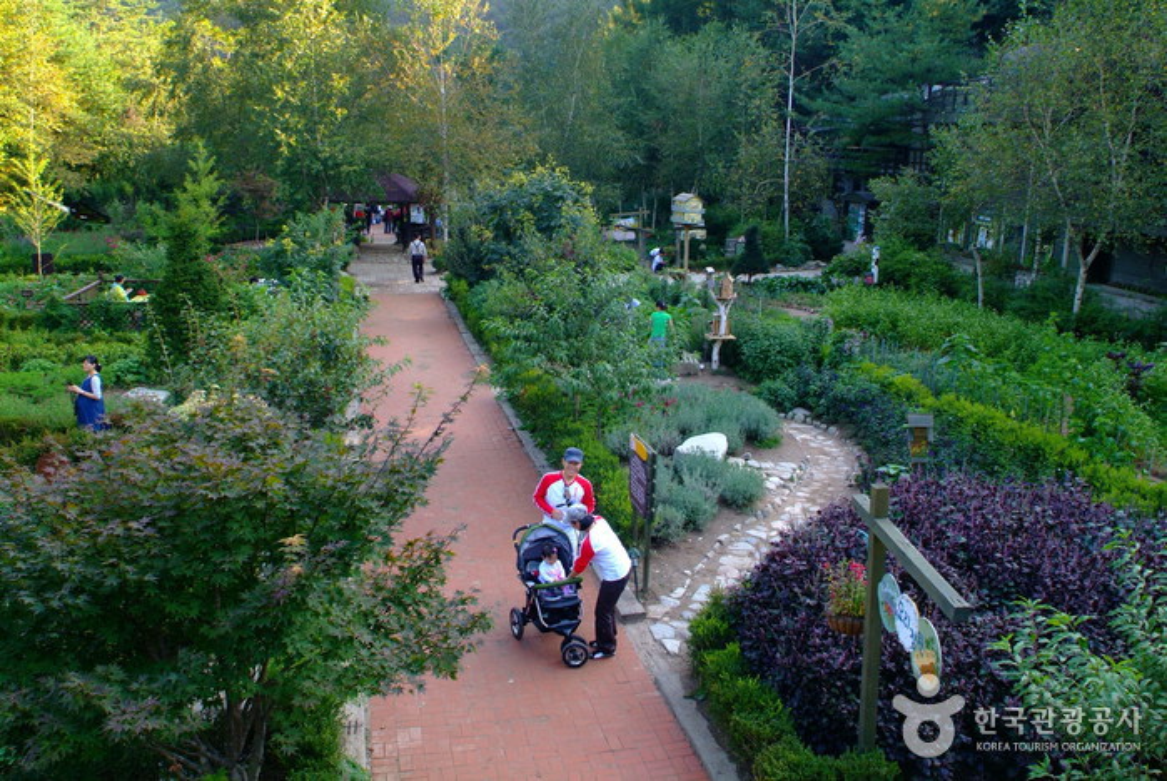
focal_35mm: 30
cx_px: 584
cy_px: 390
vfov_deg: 43.7
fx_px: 974
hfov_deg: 61.9
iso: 400
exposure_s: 1/125
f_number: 5.6
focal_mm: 20
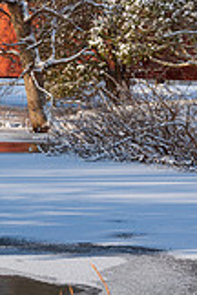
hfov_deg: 9.7
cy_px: 82
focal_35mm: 139
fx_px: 1141
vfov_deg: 14.7
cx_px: -35
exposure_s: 1/60
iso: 64
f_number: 11
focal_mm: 50
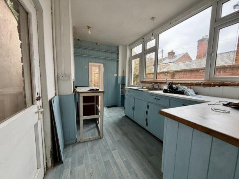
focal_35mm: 14
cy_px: 90
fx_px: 97
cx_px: 120
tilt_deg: -5.9
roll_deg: -0.7
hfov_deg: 102.1
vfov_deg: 85.7
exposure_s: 1/121
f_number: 2.2
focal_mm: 2.22
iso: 100
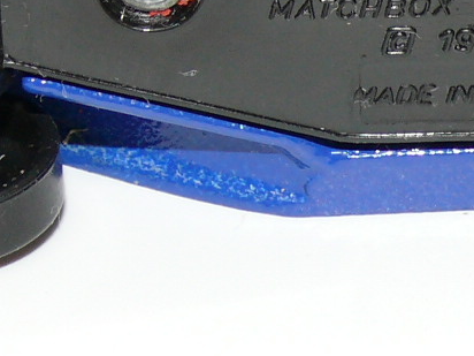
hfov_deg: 6.8
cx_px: 515
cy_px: -255
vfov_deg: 5.0
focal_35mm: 291
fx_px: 3985
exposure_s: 1/30
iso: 100
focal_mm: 11.4
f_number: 4
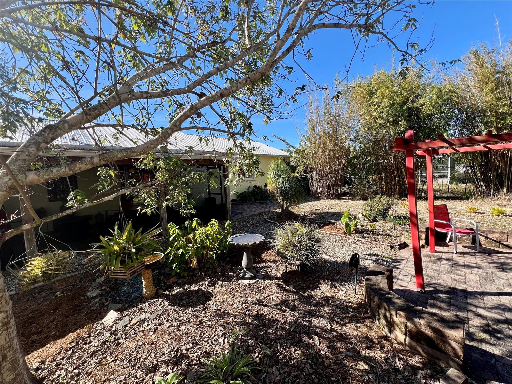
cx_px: 256
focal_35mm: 13
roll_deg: +3.6
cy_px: 192
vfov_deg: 89.9
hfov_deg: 106.2
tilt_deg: -5.3
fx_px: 192
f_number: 1.8
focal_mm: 1.57
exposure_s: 1/704
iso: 32
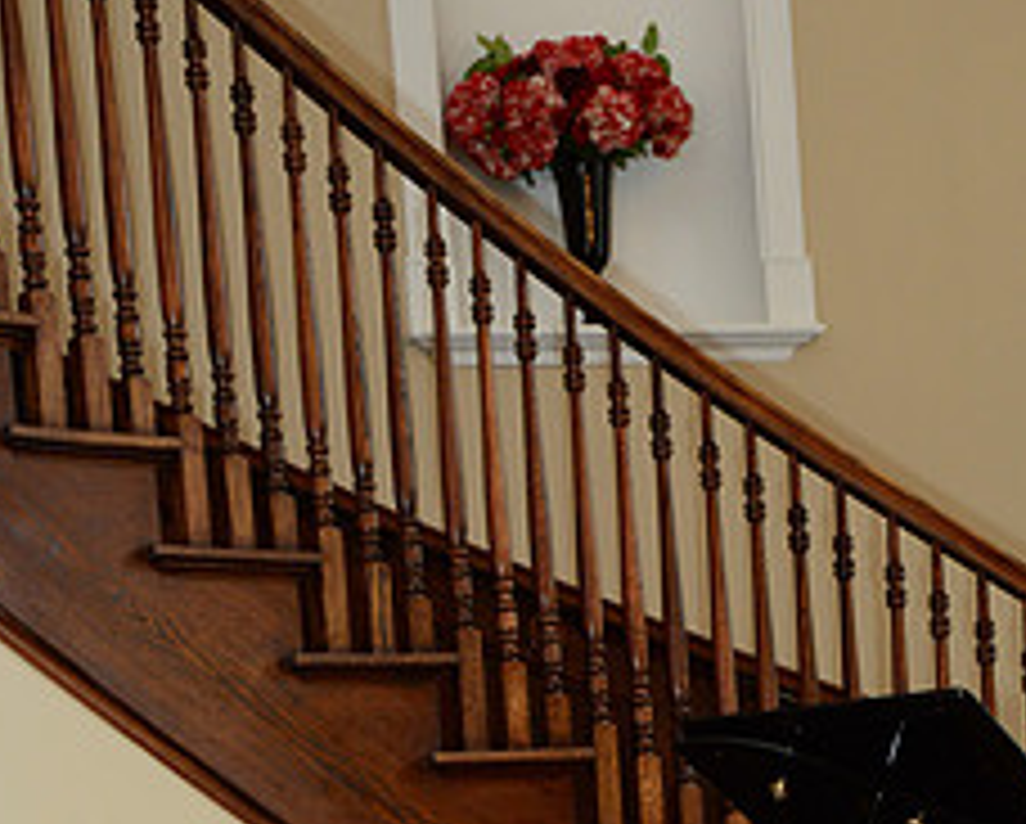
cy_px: 1085
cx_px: 659
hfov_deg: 18.2
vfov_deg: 14.1
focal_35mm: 105
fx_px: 3192
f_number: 6.3
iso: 2000
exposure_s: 1/60
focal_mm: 44
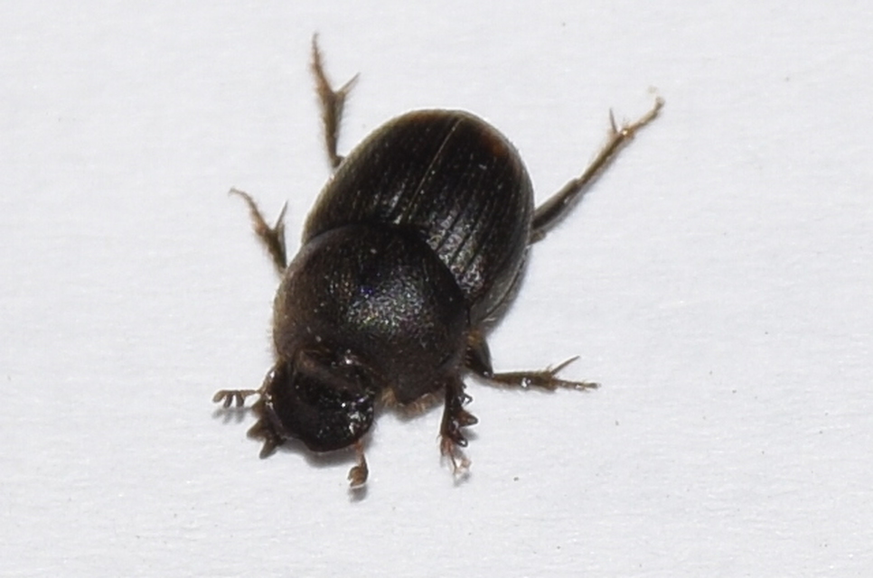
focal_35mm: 210
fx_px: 5082
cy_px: 289
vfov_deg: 6.5
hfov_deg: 9.8
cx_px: 436
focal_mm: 140
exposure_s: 1/160
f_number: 11
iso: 100
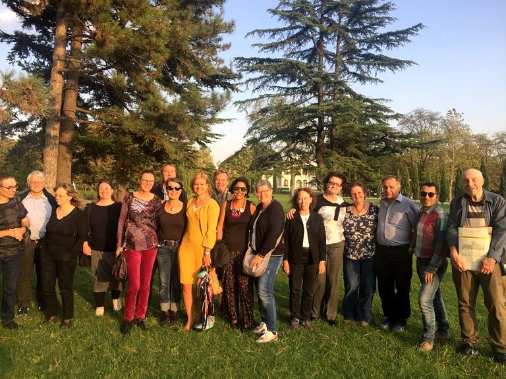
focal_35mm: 29
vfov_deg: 48.2
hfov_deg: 61.7
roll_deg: -1.5
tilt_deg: -0.3
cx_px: 253
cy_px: 190
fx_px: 424
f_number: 2.2
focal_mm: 4.15
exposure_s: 1/507
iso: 32
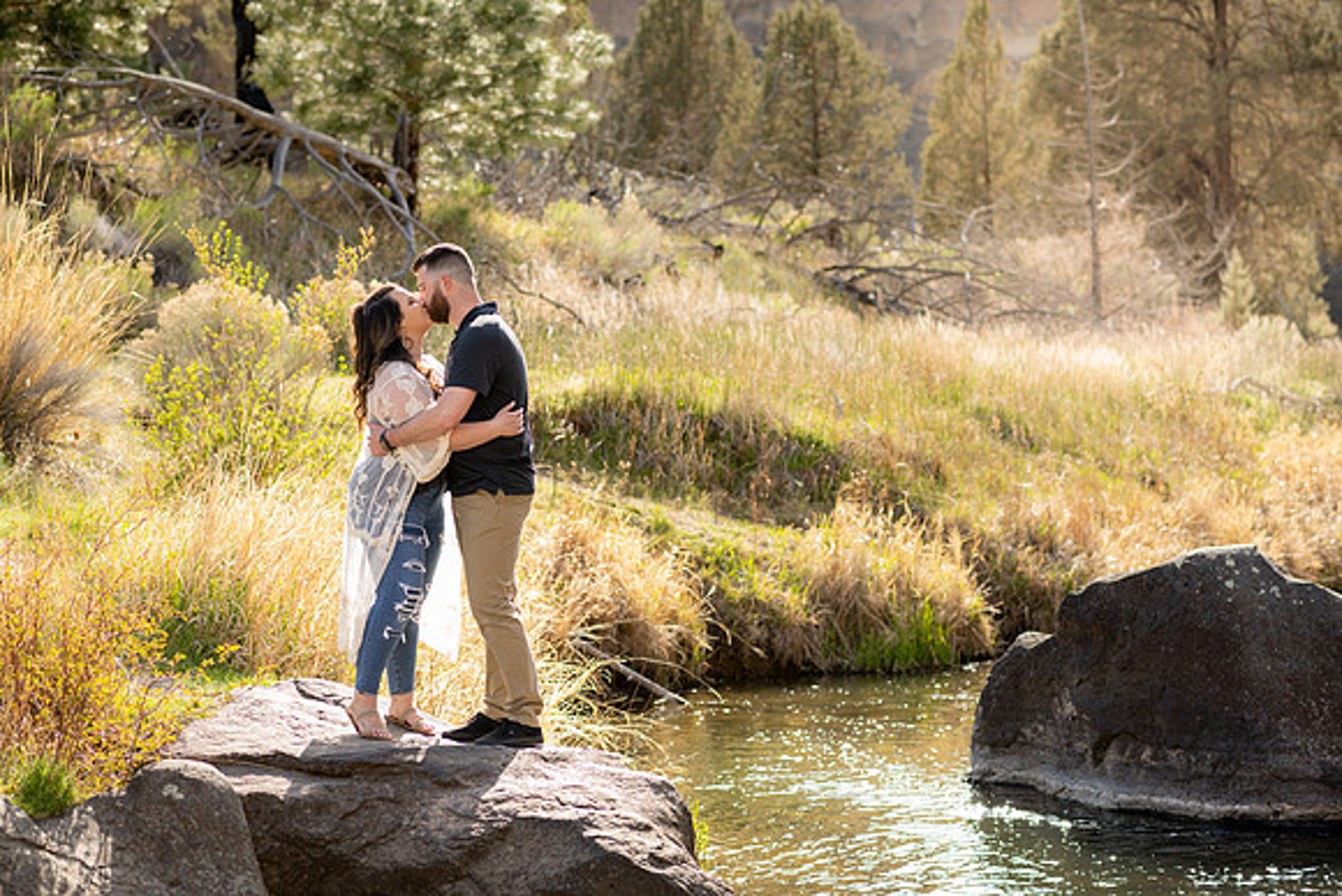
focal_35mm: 85
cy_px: 448
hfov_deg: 23.9
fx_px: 3169
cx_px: 671
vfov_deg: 16.1
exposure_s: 1/400
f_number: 4
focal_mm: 85
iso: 200
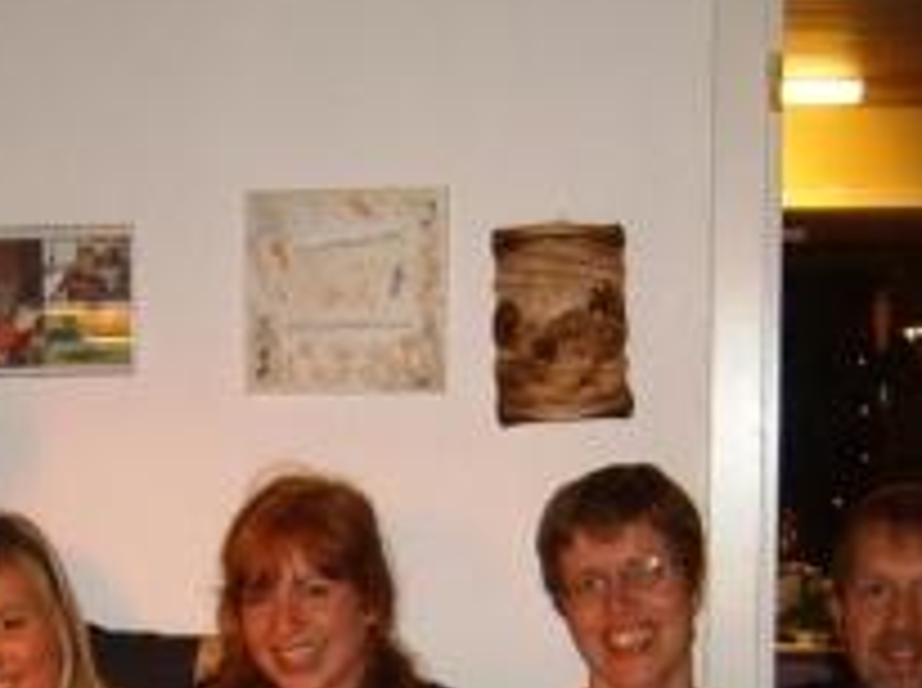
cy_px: 688
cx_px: 364
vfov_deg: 17.7
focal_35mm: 81
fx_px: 2154
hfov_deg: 24.1
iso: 141
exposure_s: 1/30
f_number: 2.9
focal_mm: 6.2
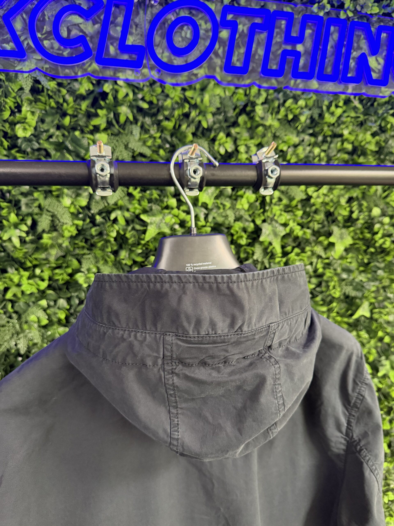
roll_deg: +1.0
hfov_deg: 56.8
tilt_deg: -7.7
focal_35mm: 24
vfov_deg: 71.6
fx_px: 364
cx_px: 197
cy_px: 263
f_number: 1.78
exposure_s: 1/50
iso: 800
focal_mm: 6.76
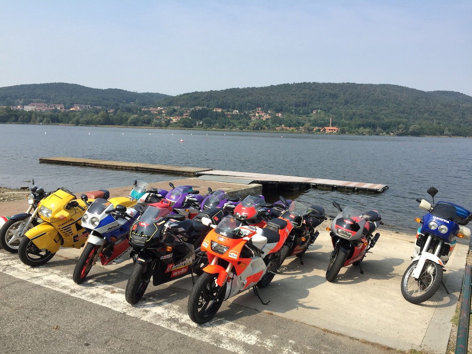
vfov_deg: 48.2
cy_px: 177
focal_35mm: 29
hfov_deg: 61.7
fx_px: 395
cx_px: 236
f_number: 2.2
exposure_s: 1/1522
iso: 32
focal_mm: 4.15
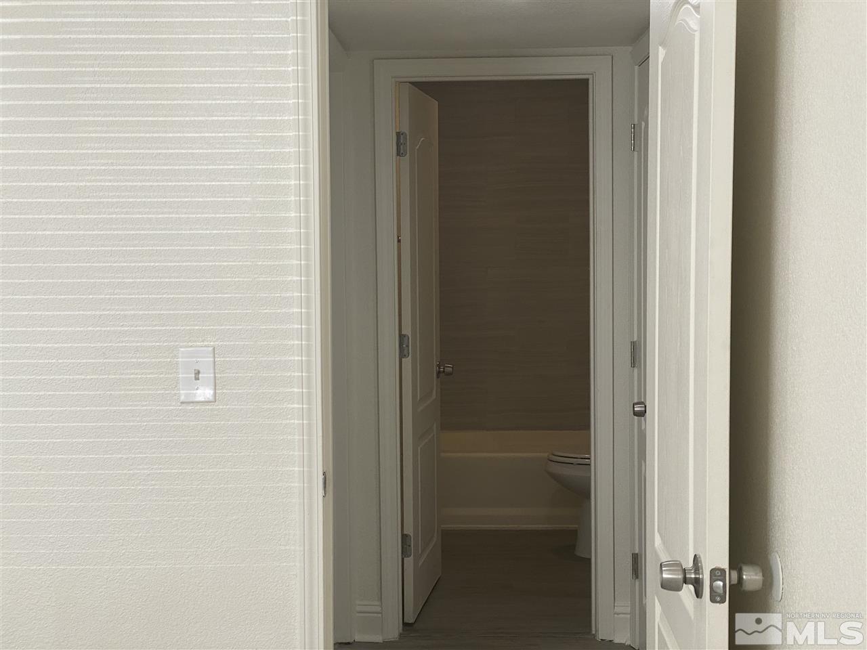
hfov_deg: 36.8
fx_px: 1302
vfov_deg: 28.0
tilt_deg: -4.0
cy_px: 325
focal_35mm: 52
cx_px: 434
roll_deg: +0.0
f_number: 2
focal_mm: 6
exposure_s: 1/120
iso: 40
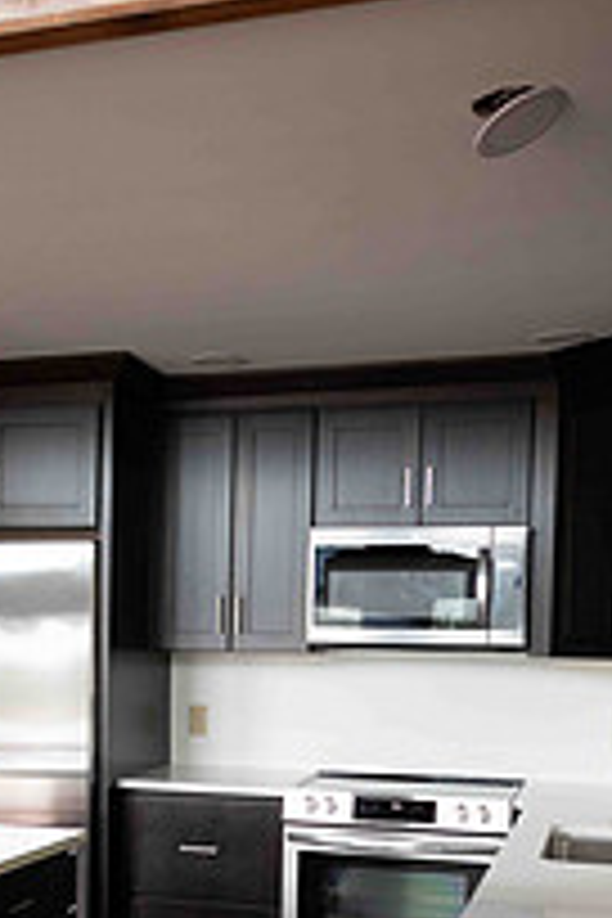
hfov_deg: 25.0
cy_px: 711
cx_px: 104
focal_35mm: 53
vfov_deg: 36.5
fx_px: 1351
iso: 1000
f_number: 2.5
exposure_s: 1/250
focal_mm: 24
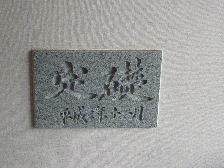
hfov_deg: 25.7
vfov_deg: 19.4
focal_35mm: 76
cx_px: 112
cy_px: 84
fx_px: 492
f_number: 3.7
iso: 800
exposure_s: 1/50
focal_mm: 6.9
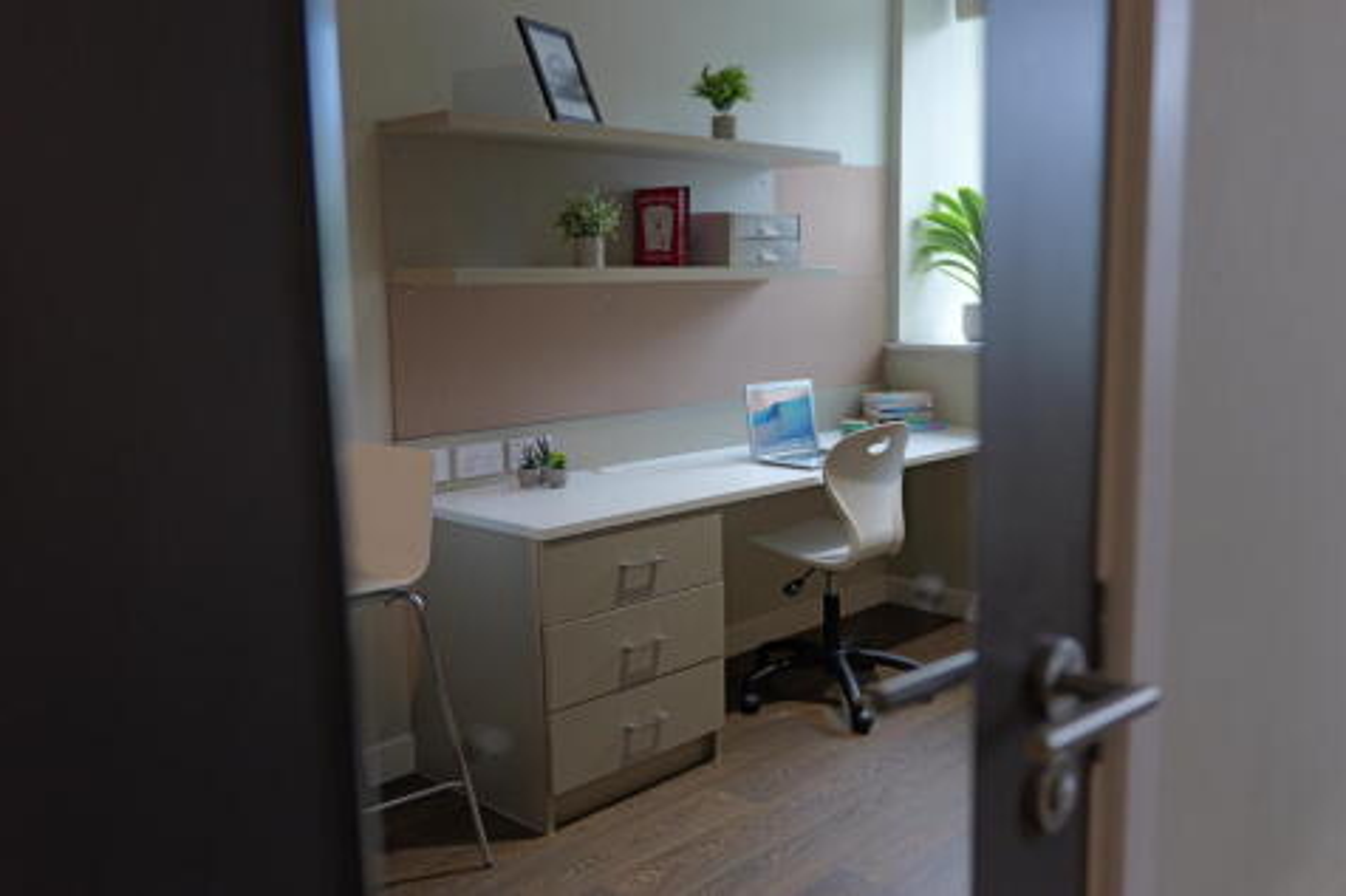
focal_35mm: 31
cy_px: 448
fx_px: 1159
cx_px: 673
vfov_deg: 42.3
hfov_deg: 60.3
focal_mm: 31
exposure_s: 1/250
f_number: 2.8
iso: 800
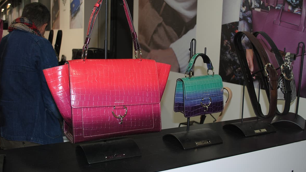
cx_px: 152
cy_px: 86
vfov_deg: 33.7
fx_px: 284
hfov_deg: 56.6
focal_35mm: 35
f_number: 4
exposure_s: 1/60
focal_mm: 22
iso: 200
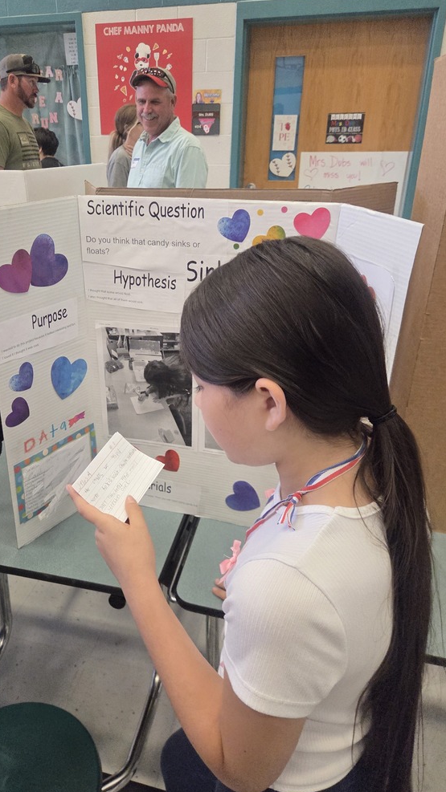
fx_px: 547
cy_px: 391
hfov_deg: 44.1
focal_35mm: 26
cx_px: 170
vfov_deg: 71.9
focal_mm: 5.4
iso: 400
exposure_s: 1/120
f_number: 1.8
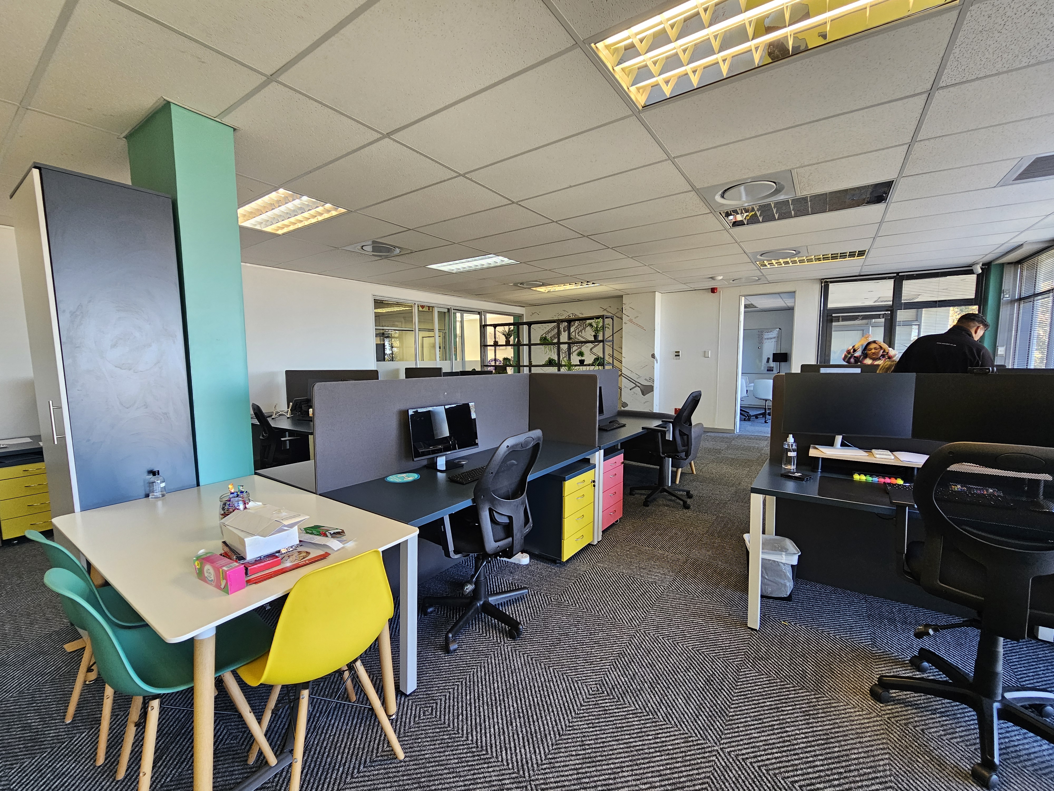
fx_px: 396
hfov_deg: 106.2
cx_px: 527
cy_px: 396
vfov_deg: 89.9
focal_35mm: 13
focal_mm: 2.2
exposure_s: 1/50
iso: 100
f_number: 2.2
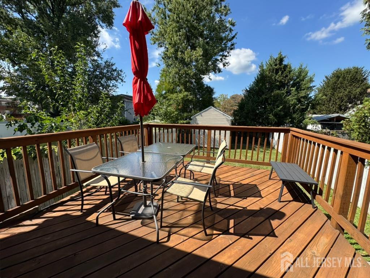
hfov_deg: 102.1
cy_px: 139
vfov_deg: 85.7
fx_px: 150
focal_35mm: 14
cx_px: 185
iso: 40
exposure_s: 1/868
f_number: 2.2
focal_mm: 2.22
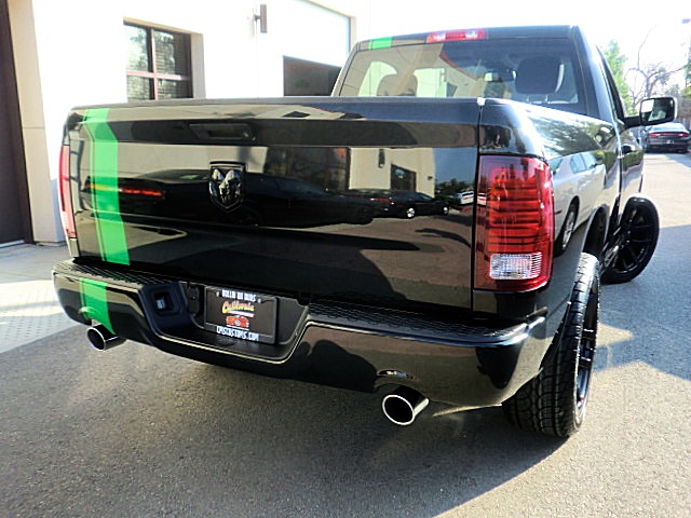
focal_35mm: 31
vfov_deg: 45.4
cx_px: 346
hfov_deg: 58.4
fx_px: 619
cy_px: 259
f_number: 2.8
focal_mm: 5.58
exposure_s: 1/200
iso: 64
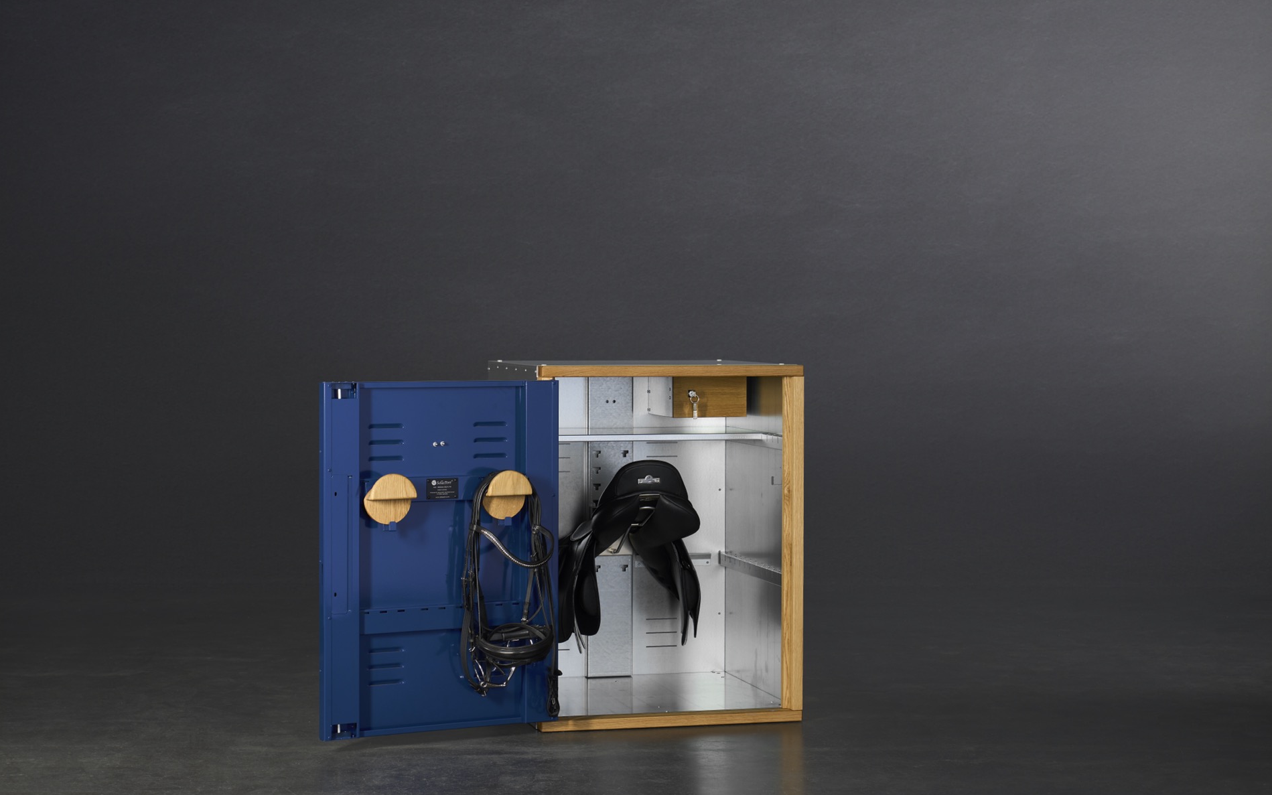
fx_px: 2357
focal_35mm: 68
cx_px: 639
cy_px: 374
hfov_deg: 30.2
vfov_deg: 19.1
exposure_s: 1/160
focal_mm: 66
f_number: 7.1
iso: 200
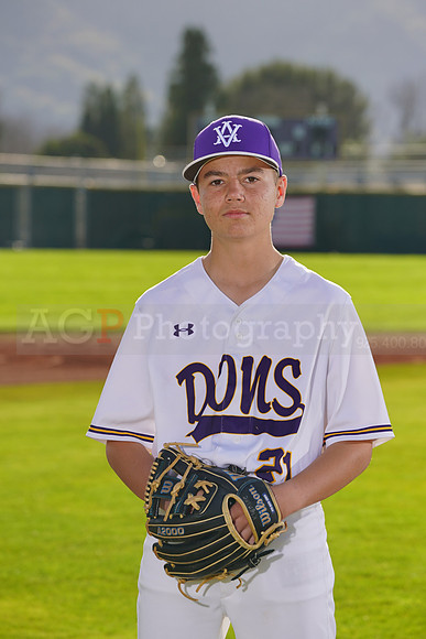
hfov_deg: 6.9
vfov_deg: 10.4
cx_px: 213
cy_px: 320
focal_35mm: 198
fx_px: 3512
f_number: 9
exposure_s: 1/250
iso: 100
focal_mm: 198
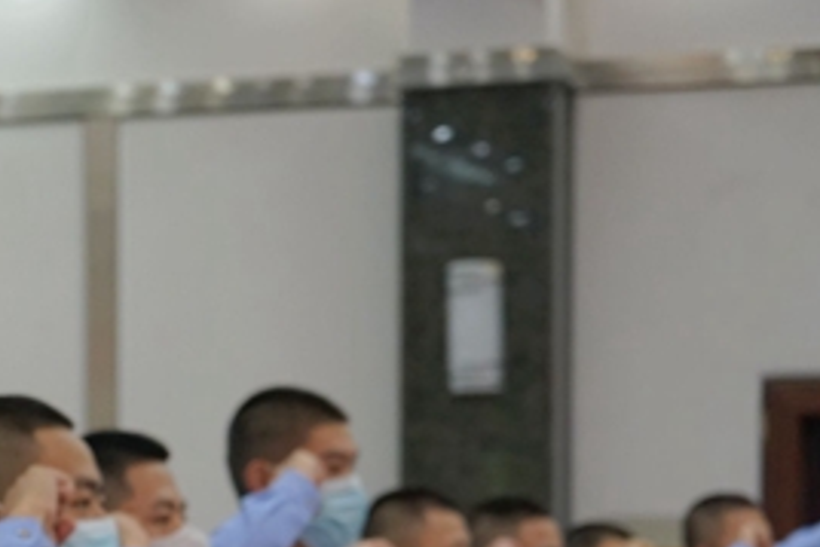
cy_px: 600
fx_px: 2780
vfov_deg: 11.1
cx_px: -58
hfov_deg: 16.3
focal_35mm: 122
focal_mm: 51
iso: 1250
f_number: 4.5
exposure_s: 1/160
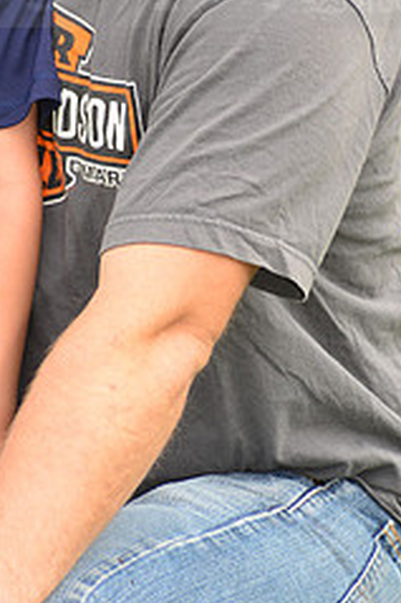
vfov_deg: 5.0
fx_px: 6910
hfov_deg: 3.3
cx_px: -29
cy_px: -53
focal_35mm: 413
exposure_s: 1/200
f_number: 8
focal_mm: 170
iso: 250
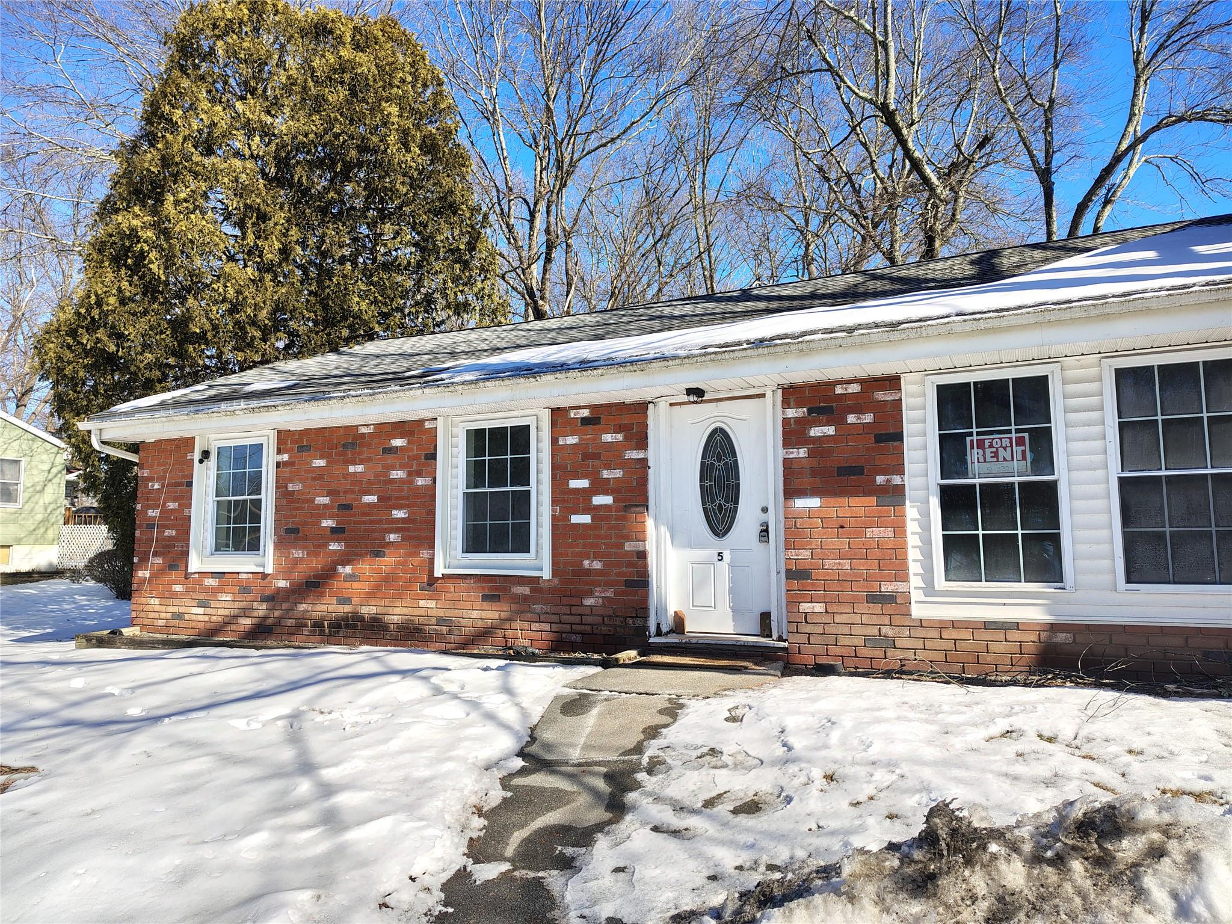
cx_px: 616
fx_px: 854
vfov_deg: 56.8
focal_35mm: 24
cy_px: 462
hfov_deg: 71.6
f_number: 1.8
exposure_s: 1/835
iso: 100
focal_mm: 5.56
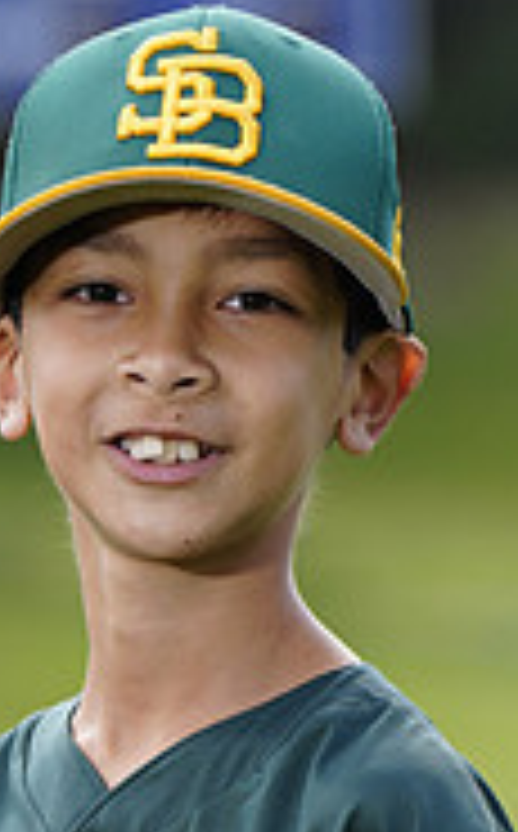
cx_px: 115
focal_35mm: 592
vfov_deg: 3.6
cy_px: 926
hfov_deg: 2.2
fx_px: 13424
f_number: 5
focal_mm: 185
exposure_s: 1/250
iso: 100
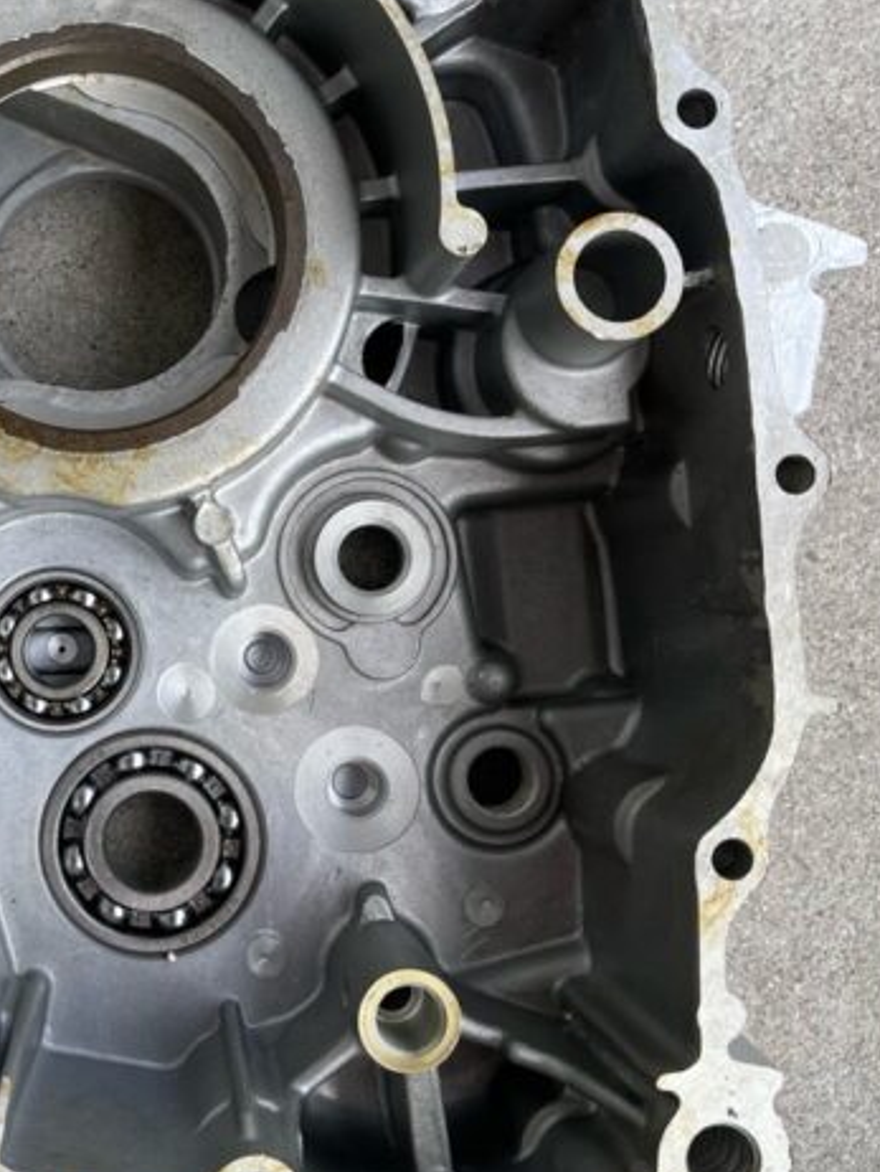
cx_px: 167
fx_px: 1524
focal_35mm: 45
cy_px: 556
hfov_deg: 31.3
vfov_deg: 42.0
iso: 32
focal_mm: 5.1
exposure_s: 1/668
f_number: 1.6
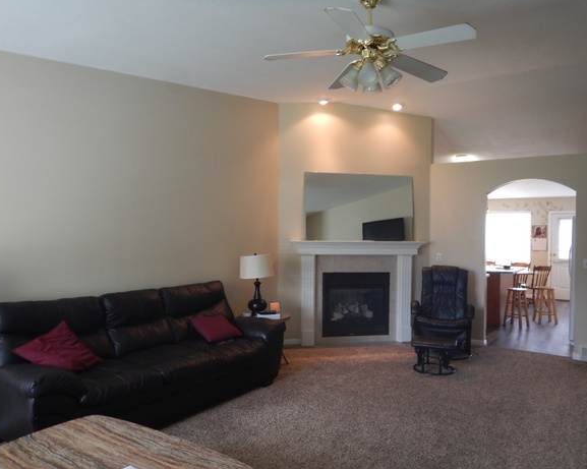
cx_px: 317
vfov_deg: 54.9
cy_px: 242
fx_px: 451
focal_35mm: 26
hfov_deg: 66.0
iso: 180
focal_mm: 4.3
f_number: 2.8
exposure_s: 1/30
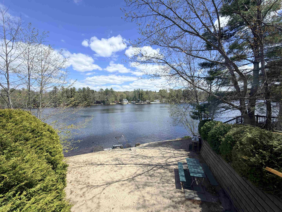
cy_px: 106
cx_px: 141
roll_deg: +1.5
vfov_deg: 85.7
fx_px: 114
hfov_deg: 102.1
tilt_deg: -3.1
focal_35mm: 14
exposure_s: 1/770
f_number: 2.2
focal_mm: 2.22
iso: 25
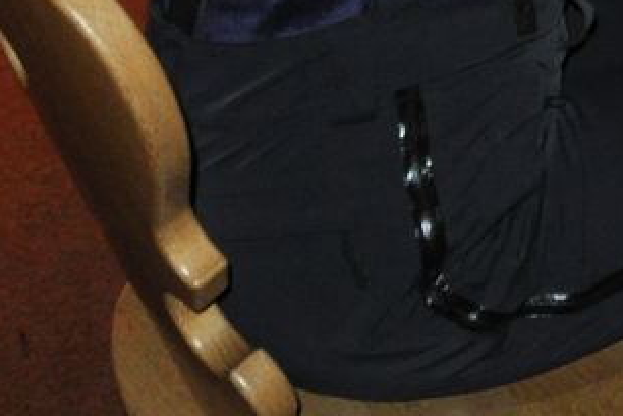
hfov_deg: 12.5
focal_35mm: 141
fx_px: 2440
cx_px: 1299
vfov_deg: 8.7
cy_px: -654
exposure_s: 1/60
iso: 800
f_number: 3.5
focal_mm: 18
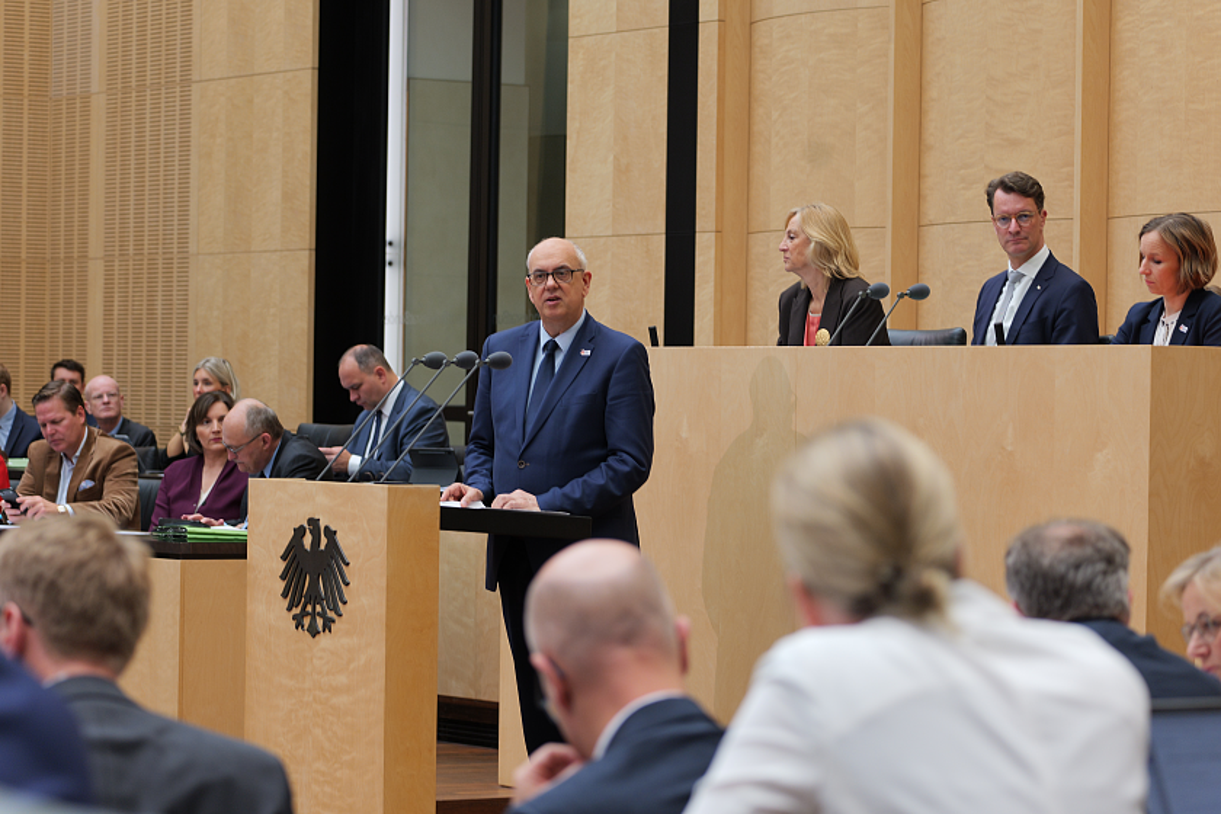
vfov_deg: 11.8
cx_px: 610
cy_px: 407
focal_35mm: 116
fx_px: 3934
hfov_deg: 17.6
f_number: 5.3
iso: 800
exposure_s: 1/125
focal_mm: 116
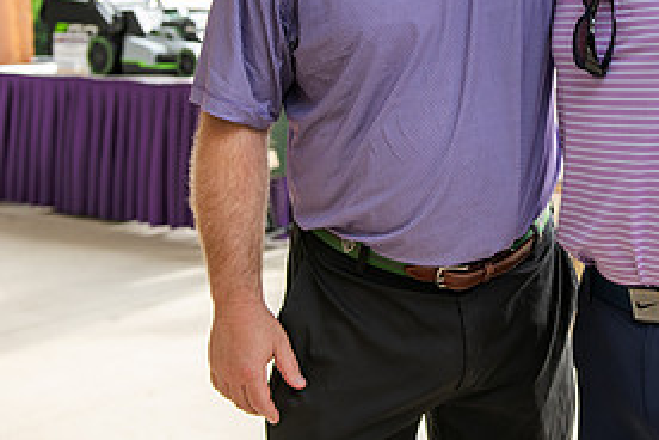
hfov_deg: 24.8
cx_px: 559
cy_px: 28
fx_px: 1464
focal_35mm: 80
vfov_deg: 16.8
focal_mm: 38
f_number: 3.5
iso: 250
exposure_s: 1/200
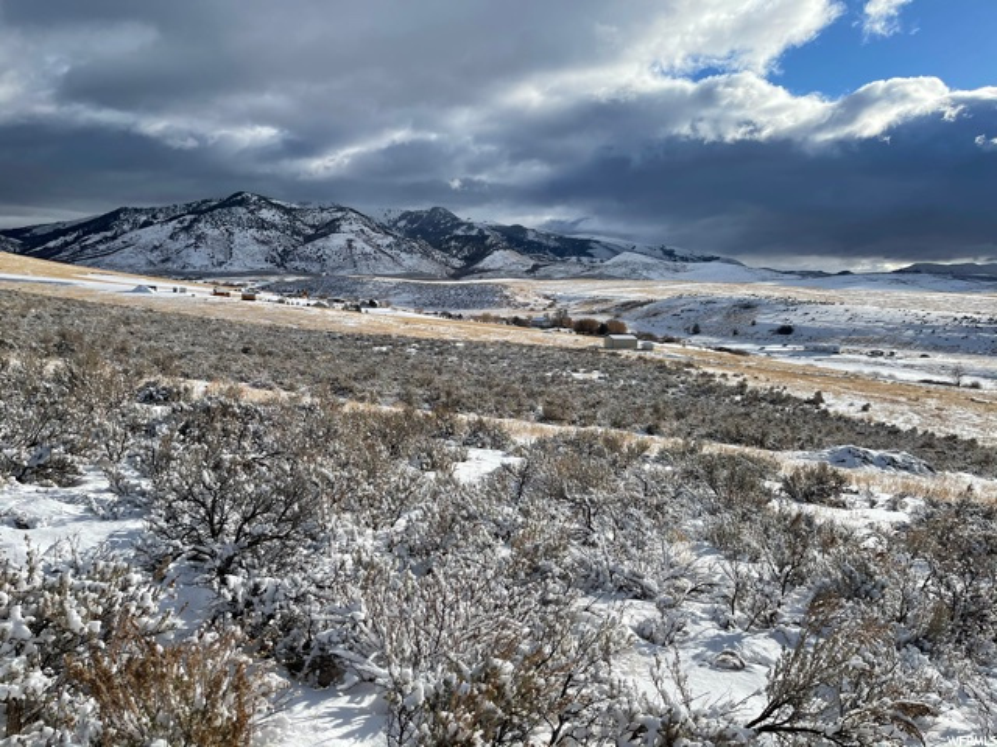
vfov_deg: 53.1
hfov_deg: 67.3
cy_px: 374
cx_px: 498
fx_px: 749
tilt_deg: -4.6
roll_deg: -2.6
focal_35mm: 26
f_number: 1.6
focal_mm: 5.1
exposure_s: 1/7407
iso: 32
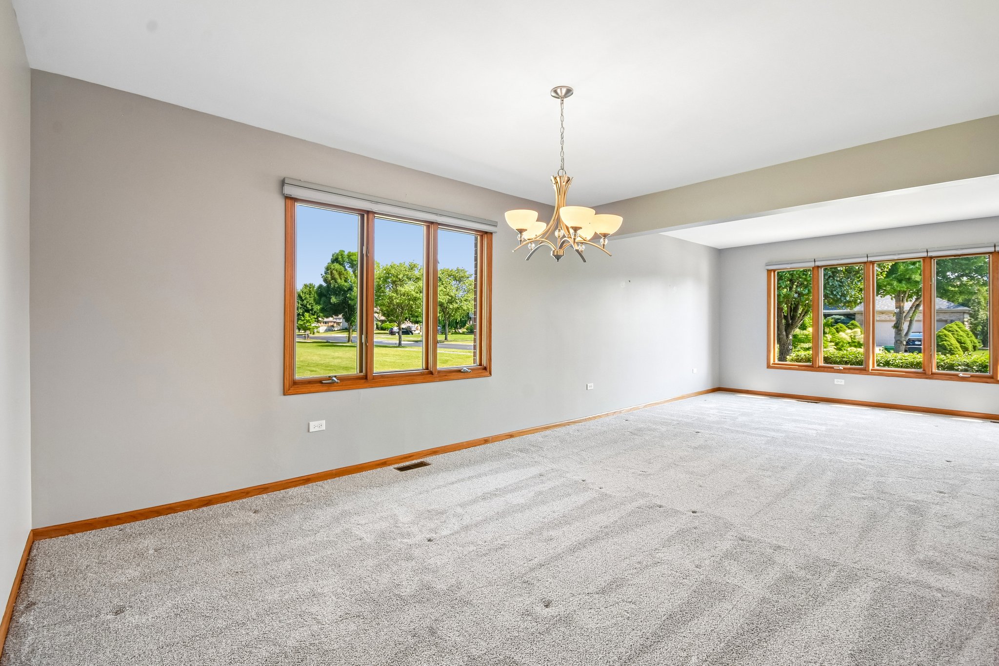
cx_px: 500
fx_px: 416
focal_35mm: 15
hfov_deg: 100.4
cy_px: 333
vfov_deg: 77.3
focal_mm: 10
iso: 500
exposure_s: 1/125
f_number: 8
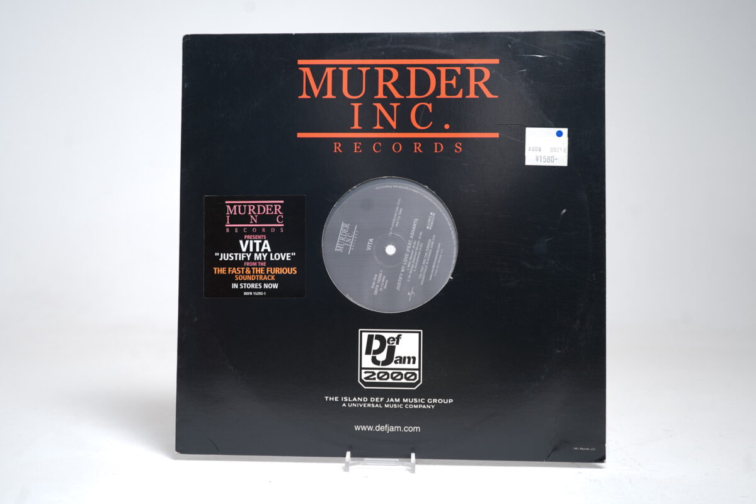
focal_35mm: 34
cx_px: 378
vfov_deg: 38.9
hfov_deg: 55.8
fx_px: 714
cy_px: 252
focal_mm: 34
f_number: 5
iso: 64
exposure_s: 1/4
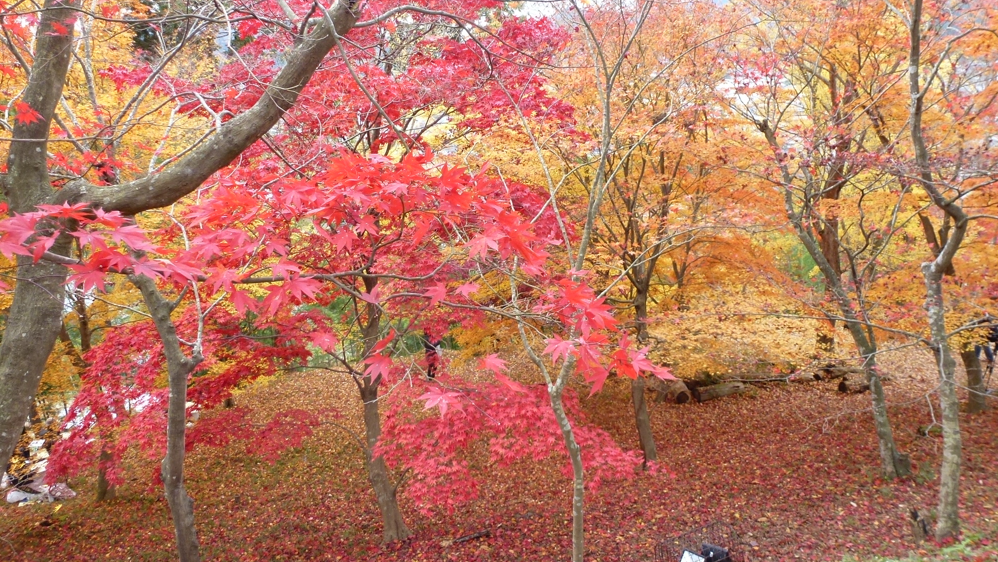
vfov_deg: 42.9
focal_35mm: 27
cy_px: 268
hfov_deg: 69.9
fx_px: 715
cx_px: 496
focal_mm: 4.3
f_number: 3.3
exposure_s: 1/80
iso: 100
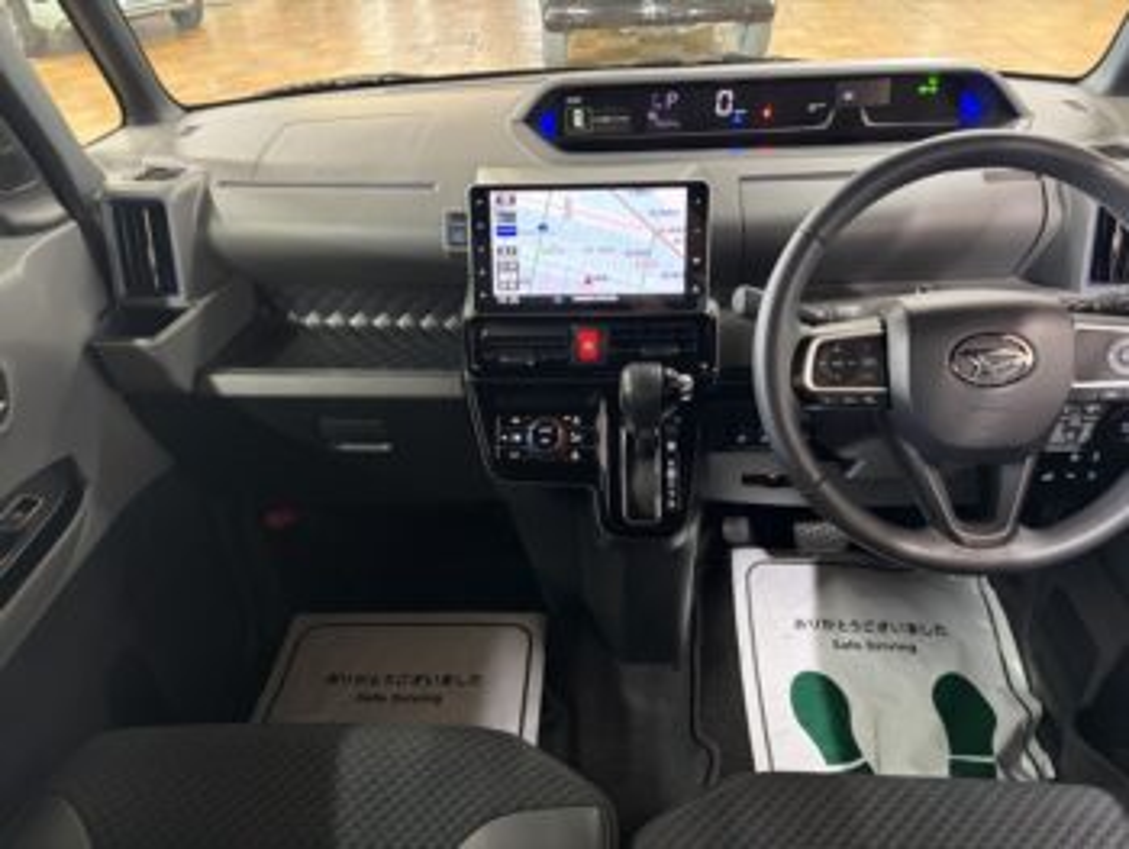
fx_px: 849
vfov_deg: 53.1
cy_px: 424
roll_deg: +3.6
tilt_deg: -34.7
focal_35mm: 26
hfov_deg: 67.3
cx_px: 564
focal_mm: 5.96
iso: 640
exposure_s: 1/38
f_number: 1.6
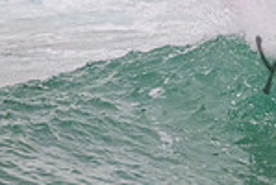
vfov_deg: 0.4
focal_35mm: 3105
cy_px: 49
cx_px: 446
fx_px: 23852
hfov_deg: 0.7
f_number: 11
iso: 4500
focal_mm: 800
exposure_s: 1/1250
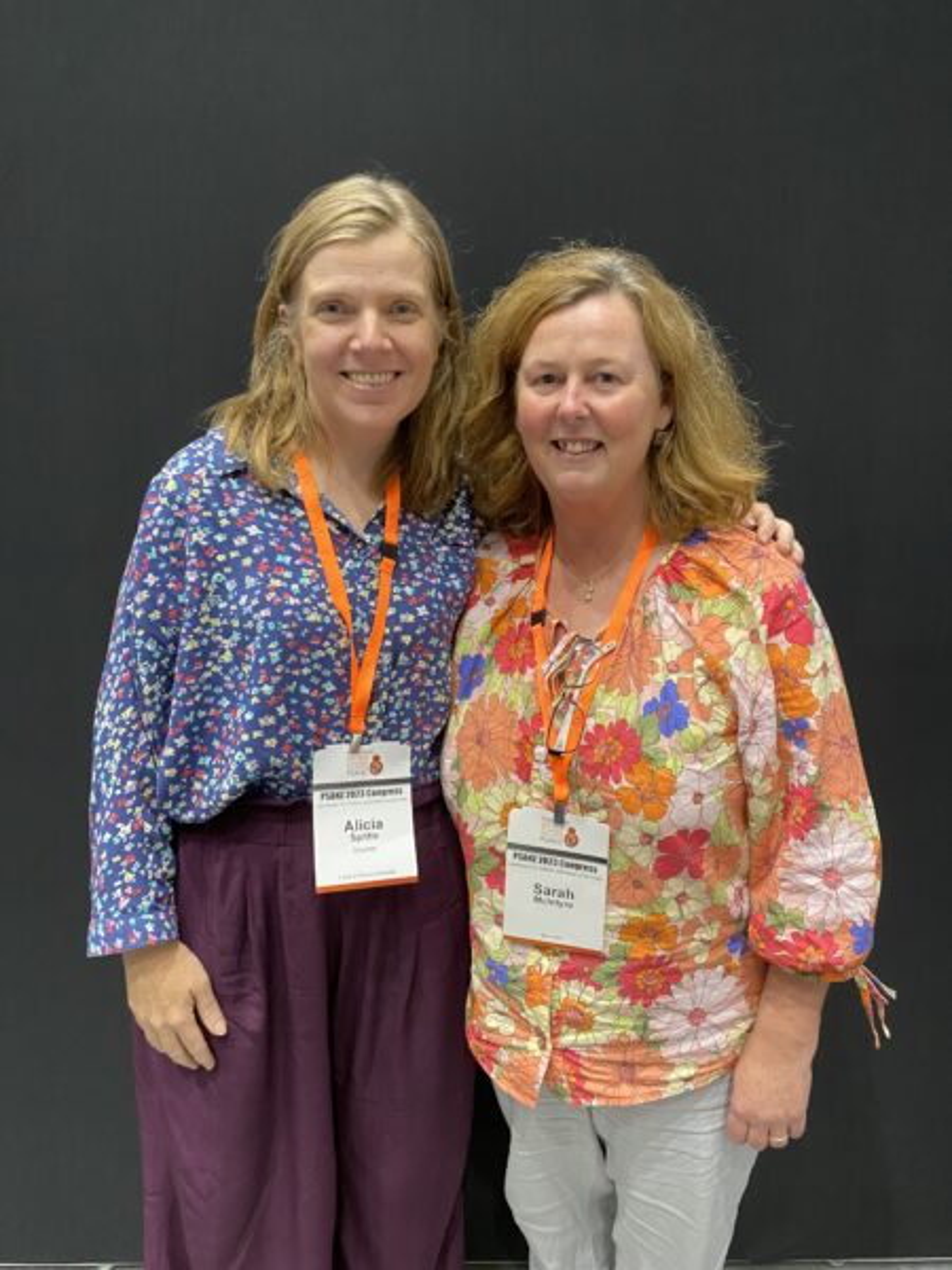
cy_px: 635
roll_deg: -0.6
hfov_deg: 53.1
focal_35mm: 26
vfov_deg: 67.3
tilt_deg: -15.5
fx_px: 953
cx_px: 476
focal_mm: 4.25
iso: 320
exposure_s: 1/50
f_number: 1.8
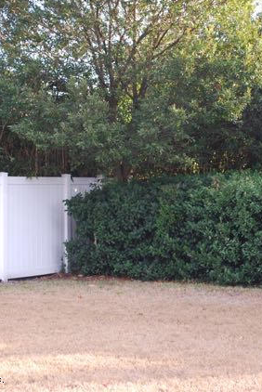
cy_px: 197
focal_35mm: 91
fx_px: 992
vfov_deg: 22.4
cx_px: 191
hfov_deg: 15.0
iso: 200
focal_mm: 40
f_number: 5.3
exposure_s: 1/40
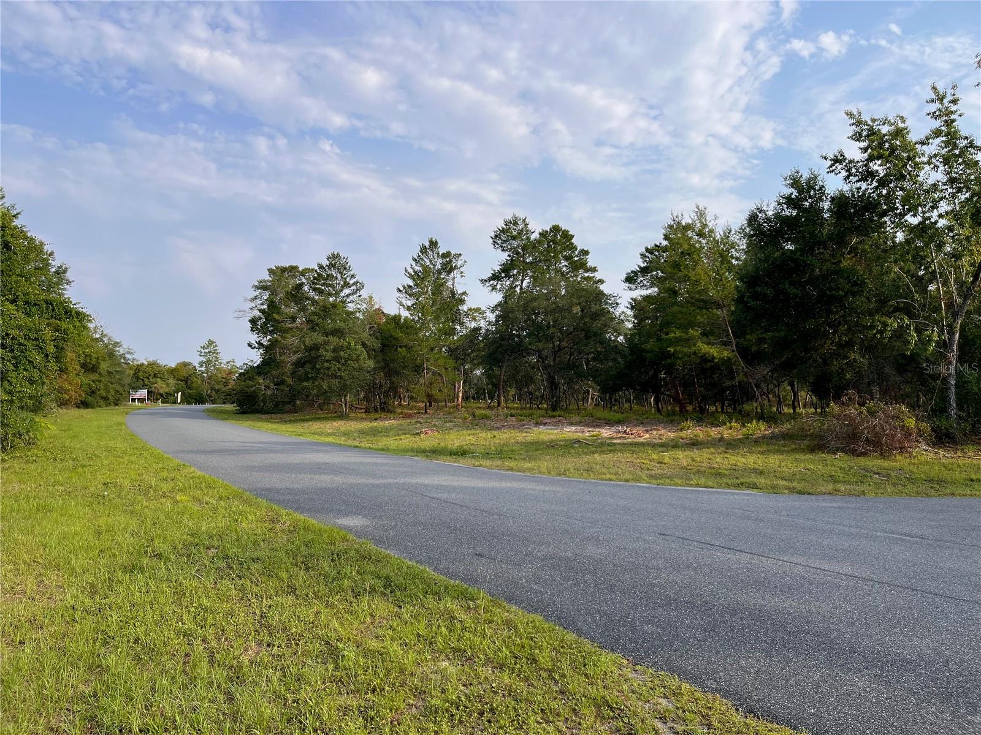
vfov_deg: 53.1
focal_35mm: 26
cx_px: 490
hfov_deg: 67.3
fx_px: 737
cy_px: 368
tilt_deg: +2.3
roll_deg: -0.6
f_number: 1.6
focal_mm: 5.1
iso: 50
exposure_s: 1/2967
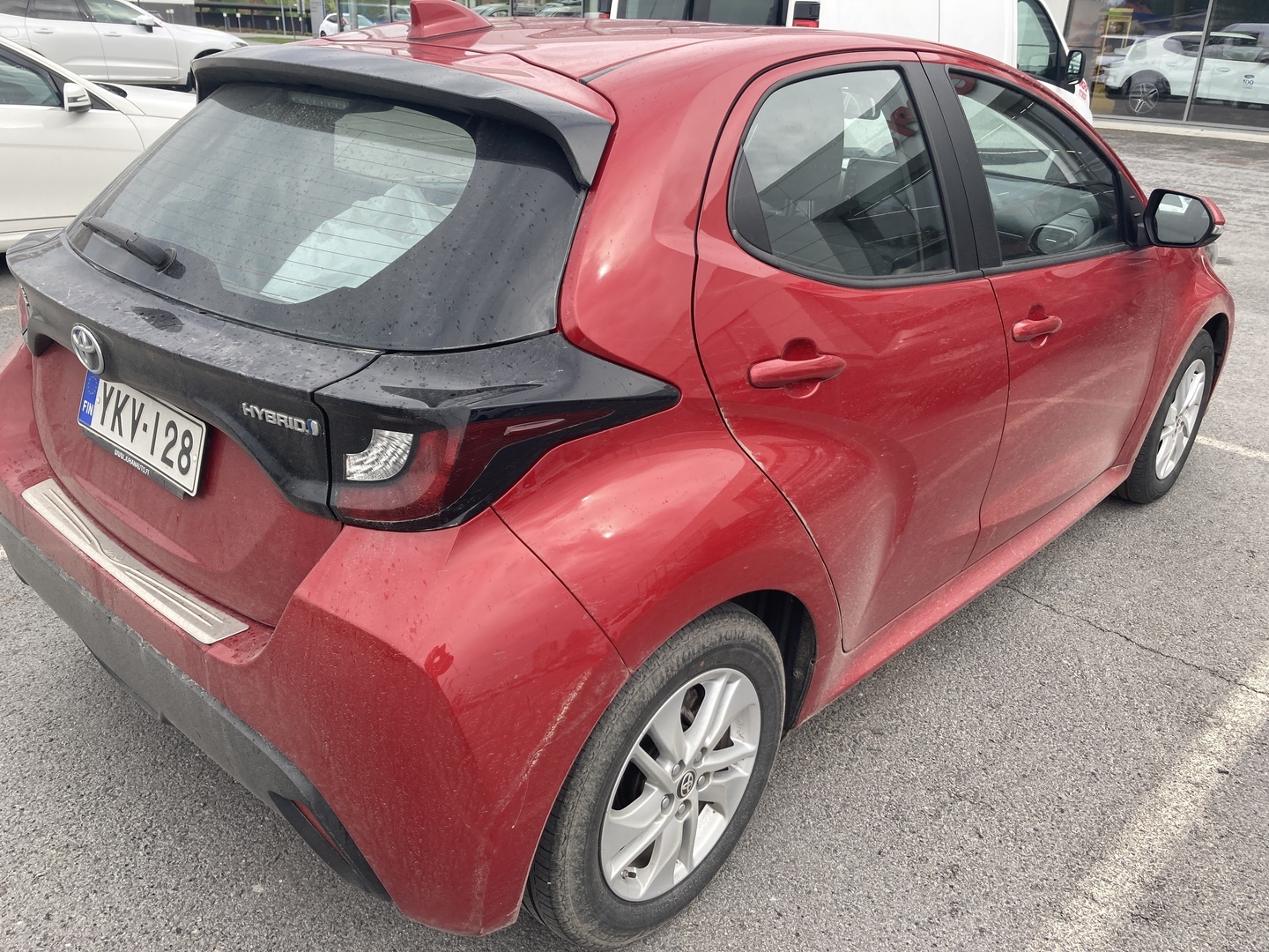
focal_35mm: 28
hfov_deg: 63.4
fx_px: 1026
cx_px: 634
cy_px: 476
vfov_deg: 49.7
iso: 20
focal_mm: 3.99
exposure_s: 1/340
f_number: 1.8
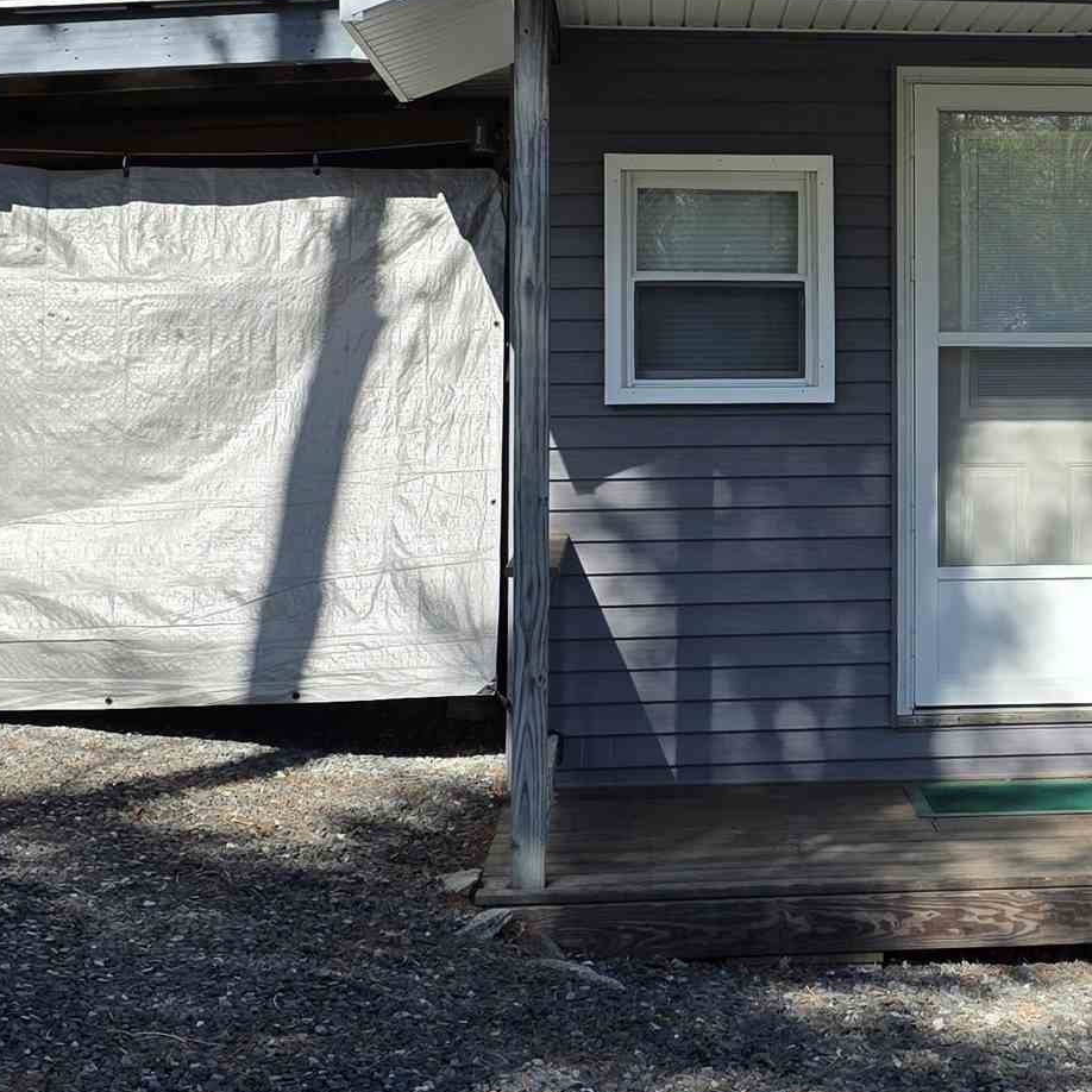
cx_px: 979
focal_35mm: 68
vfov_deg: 25.2
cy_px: 330
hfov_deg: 24.6
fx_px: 2427
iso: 80
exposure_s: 1/3569
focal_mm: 6.3
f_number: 1.7
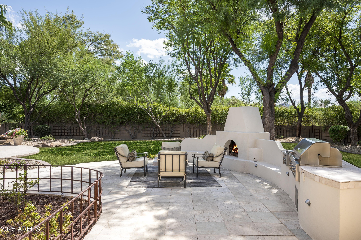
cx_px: 180
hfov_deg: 77.4
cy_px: 120
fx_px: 225
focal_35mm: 22
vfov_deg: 56.1
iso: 100
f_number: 7.1
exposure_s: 1/200
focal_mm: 22.5
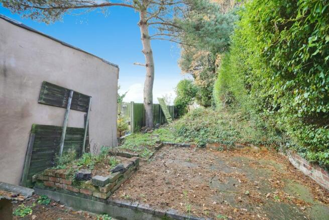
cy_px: 110
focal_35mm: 16
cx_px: 164
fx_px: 146
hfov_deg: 96.7
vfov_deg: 73.8
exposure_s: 1/250
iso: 2500
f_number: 7.1
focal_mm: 16
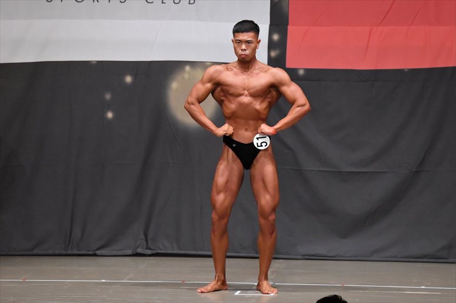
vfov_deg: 6.1
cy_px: 152
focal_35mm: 225
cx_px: 228
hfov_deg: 9.2
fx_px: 2849
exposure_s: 1/400
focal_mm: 150
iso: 6400
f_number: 5.6
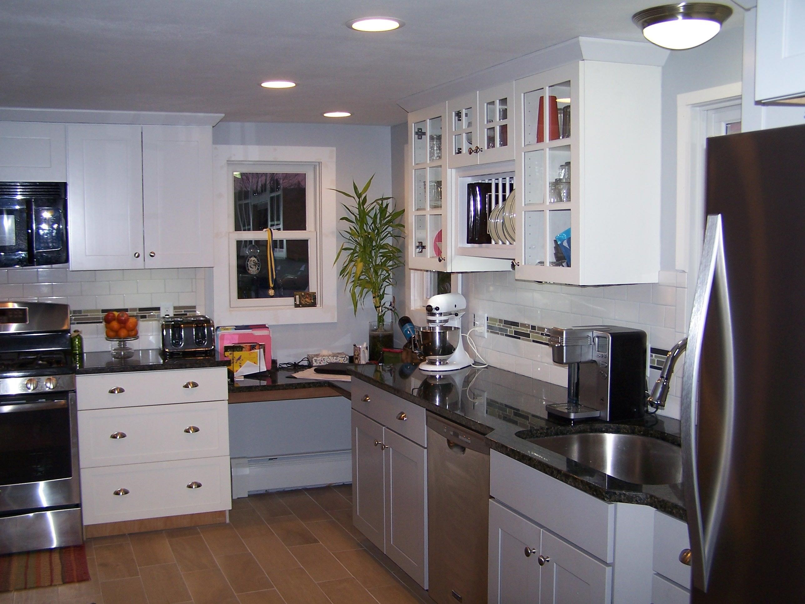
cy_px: 302
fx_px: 884
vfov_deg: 37.7
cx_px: 402
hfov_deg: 49.0
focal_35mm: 38
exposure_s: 1/60
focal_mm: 6.3
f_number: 2.8
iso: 80
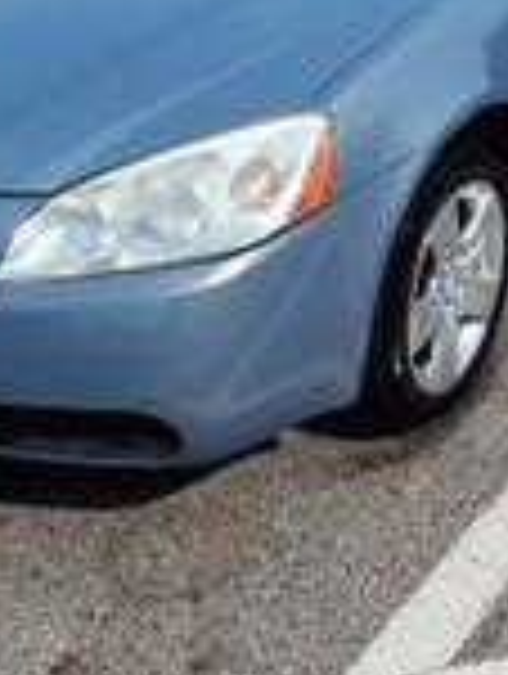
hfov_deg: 25.7
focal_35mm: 57
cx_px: 283
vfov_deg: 33.6
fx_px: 1112
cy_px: 261
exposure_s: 1/1866
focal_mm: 1.4
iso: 50
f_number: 2.2
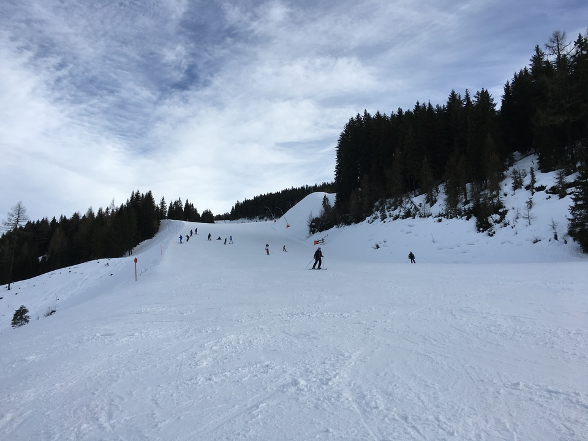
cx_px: 294
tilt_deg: +13.5
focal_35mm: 29
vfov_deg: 48.2
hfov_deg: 61.7
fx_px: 493
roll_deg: -0.4
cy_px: 220
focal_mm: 4.15
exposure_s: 1/1832
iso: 25
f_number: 2.2
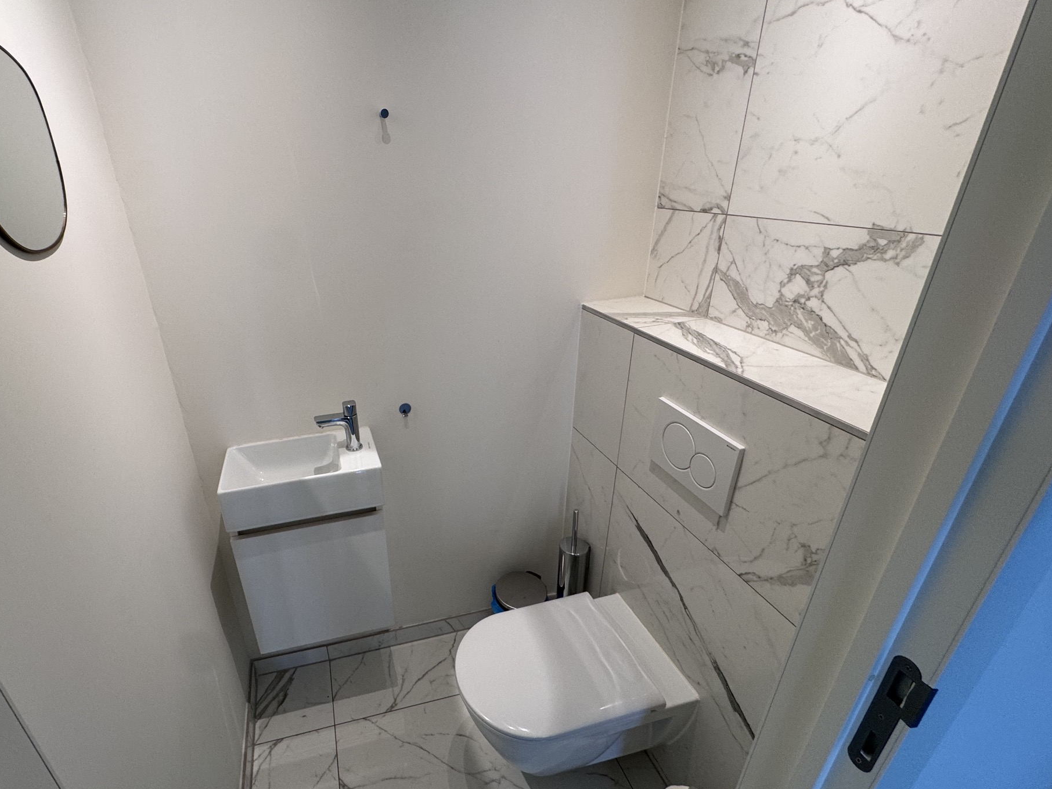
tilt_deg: -25.4
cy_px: 406
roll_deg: +3.8
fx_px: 517
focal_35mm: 17
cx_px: 420
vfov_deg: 74.7
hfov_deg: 89.8
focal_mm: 2.22
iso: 125
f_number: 2.2
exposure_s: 1/99
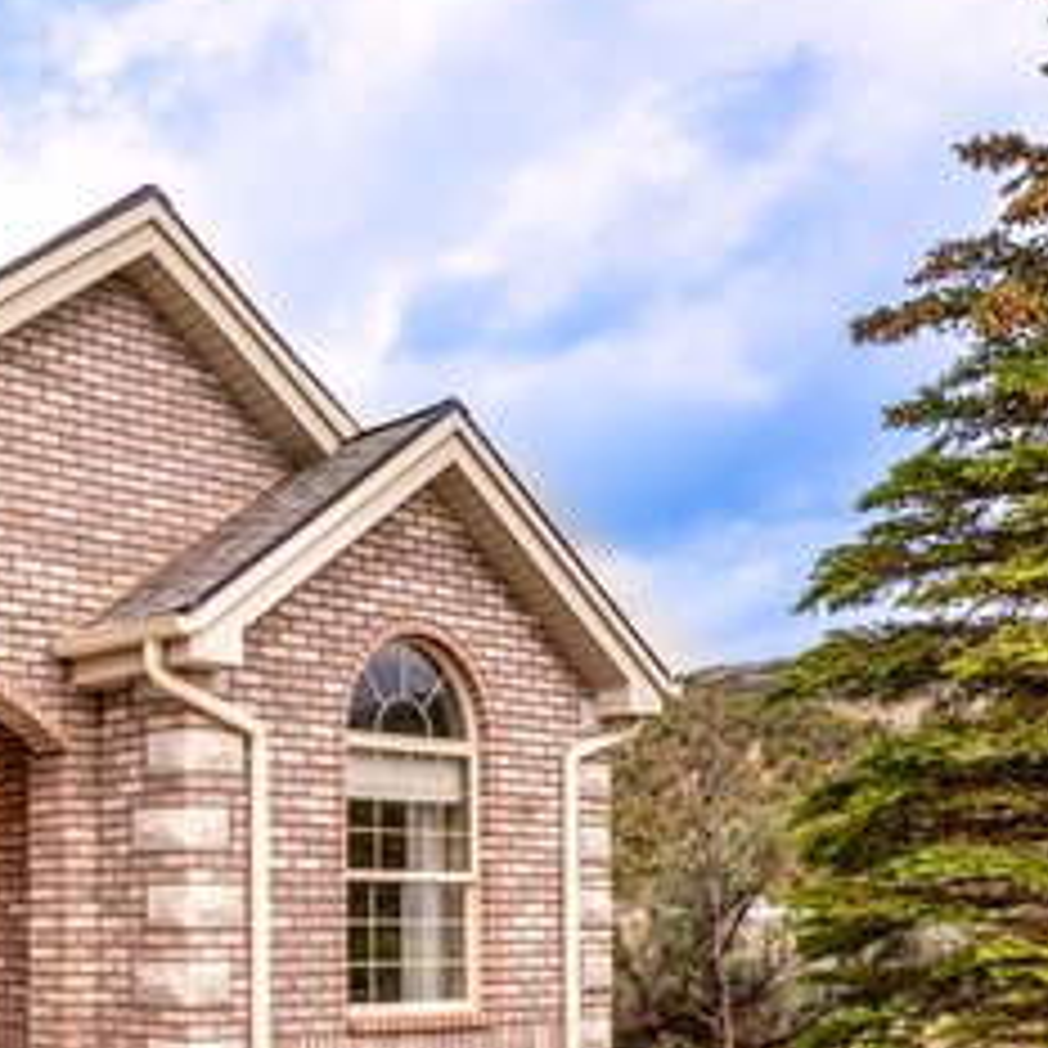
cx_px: -139
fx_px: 1439
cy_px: 821
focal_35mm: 42
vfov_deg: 38.7
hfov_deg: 34.0
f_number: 7.1
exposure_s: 1/1250
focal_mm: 18
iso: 400
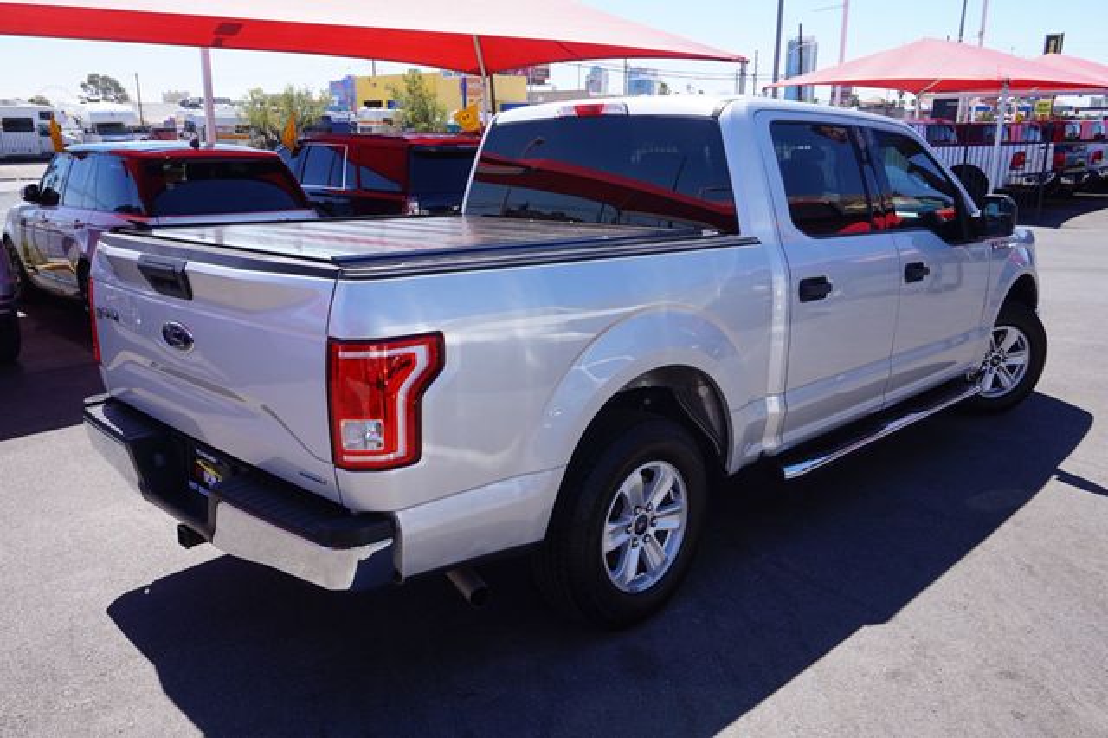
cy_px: 369
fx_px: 877
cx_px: 554
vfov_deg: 45.6
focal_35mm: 28
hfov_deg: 64.6
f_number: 9
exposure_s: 1/100
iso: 100
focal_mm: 19
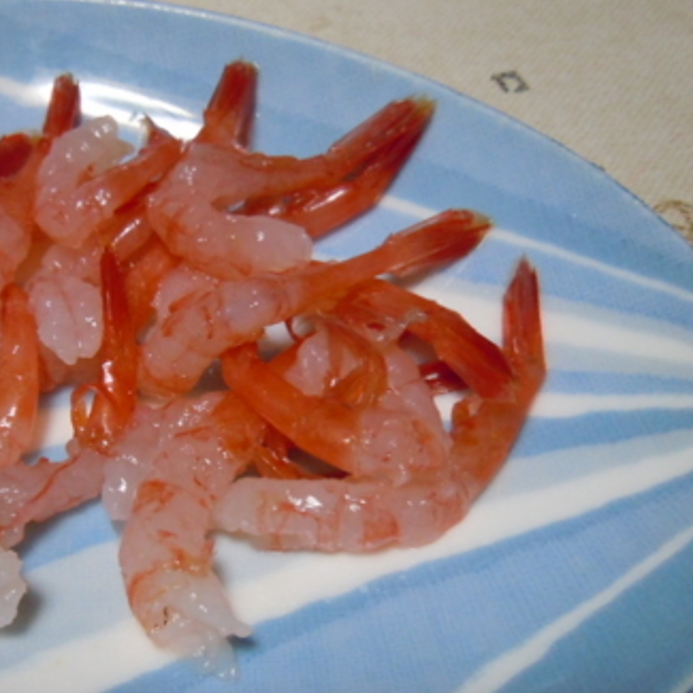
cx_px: 160
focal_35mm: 49
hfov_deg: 33.9
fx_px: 1110
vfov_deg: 34.6
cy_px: 397
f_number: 3.5
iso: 400
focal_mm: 5.4
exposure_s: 1/50
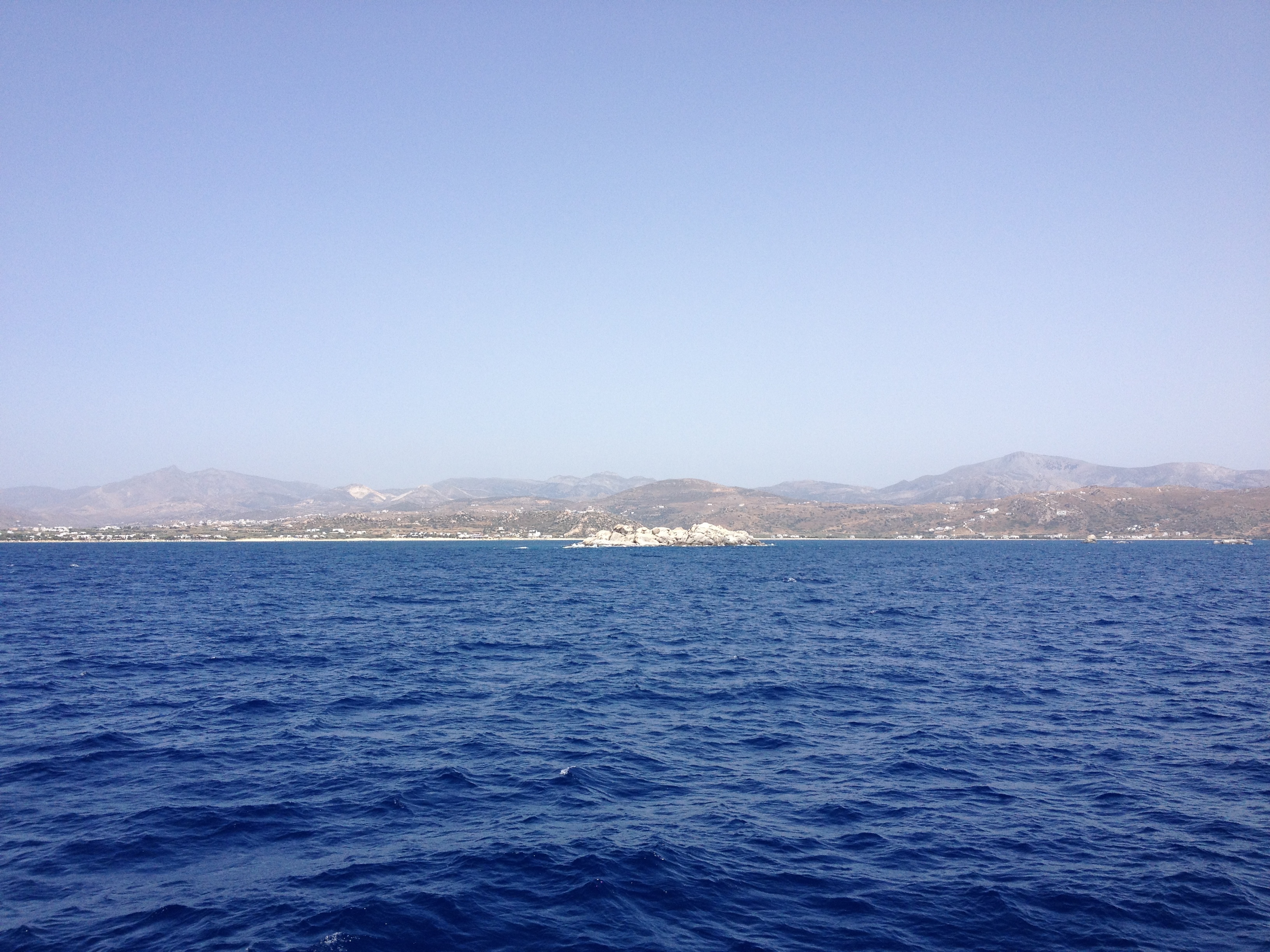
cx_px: 635
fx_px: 1284
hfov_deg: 52.6
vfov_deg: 40.7
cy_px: 476
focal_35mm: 35
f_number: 2.4
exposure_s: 1/1905
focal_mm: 4.28
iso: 50
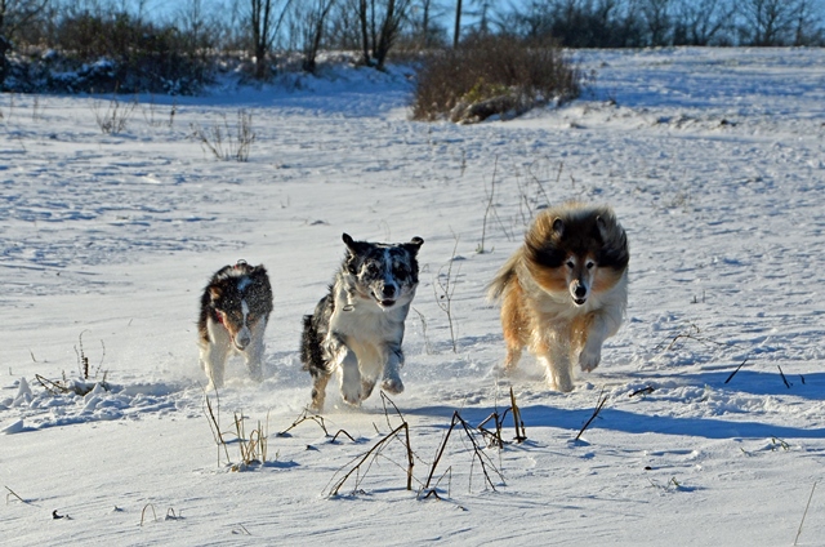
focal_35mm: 128
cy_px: 274
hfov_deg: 16.1
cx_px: 412
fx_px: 2916
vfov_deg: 10.7
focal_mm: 85
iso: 250
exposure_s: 1/2000
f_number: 8
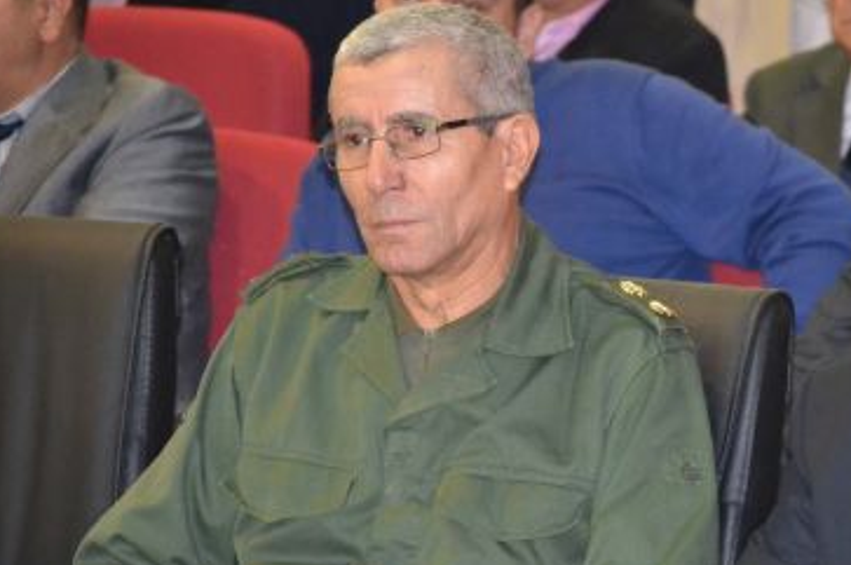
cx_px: 722
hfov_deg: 7.4
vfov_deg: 4.9
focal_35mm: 278
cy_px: 347
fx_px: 6560
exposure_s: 1/60
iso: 3200
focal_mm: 105
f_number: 4.5
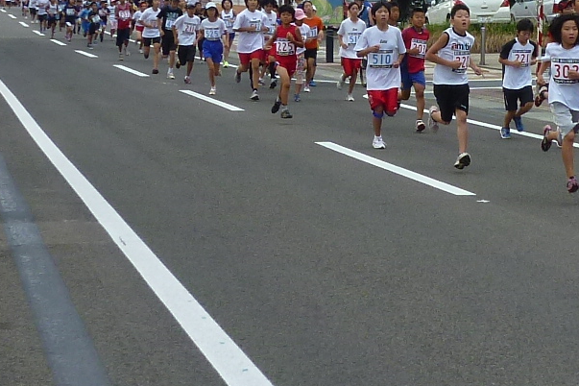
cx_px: 446
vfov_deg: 12.8
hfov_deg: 19.1
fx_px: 1705
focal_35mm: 106
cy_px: 22
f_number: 4
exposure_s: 1/250
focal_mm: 4.3
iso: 80
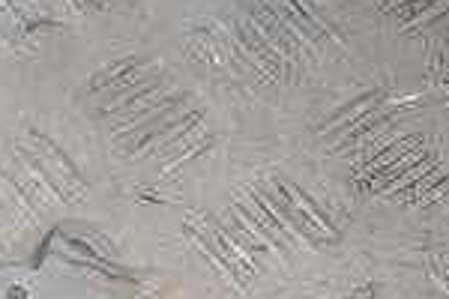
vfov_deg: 6.5
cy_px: 589
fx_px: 2544
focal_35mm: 204
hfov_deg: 9.5
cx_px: -404
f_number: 5.6
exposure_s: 1/200
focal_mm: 34
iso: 800
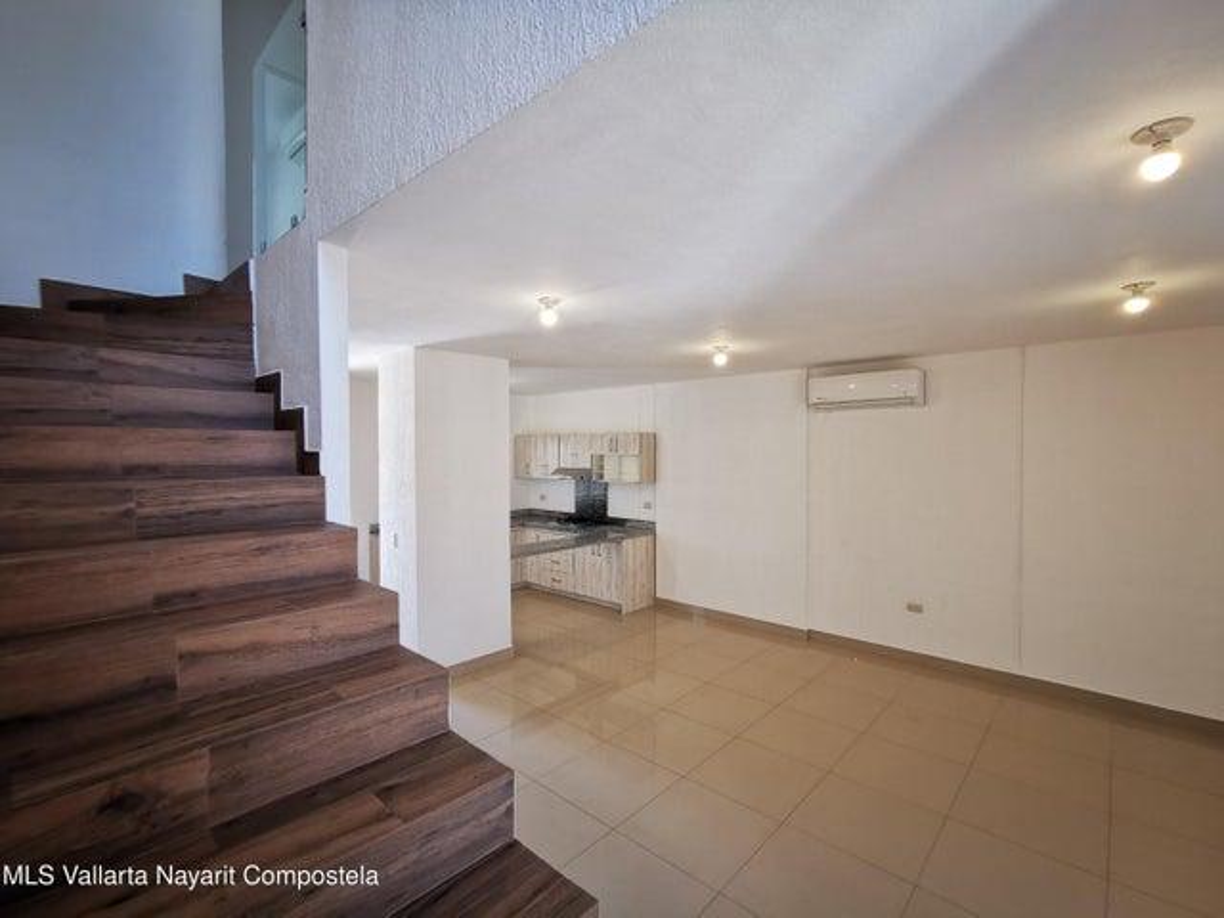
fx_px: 566
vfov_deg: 78.1
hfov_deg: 94.5
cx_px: 612
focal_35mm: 16
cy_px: 459
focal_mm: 2.35
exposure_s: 1/60
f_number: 2.2
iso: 160
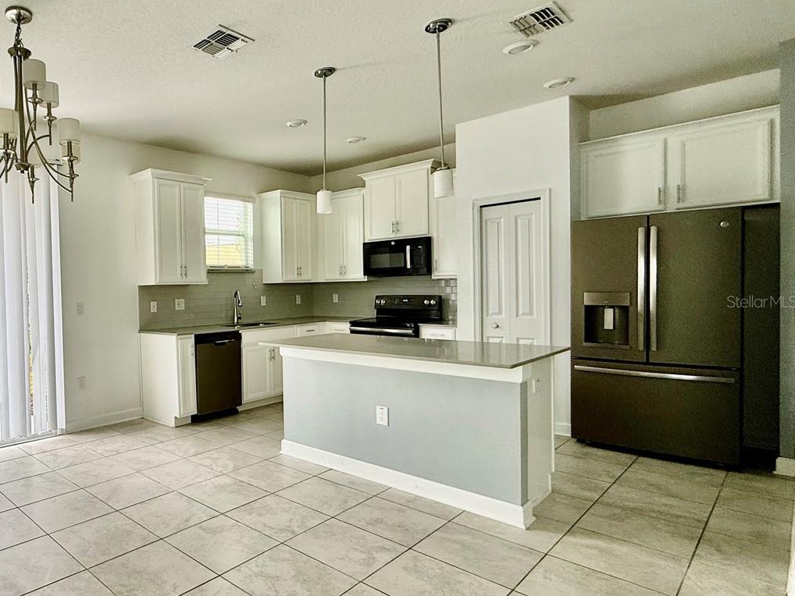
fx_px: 505
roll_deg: +1.0
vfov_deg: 61.1
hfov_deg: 70.0
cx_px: 176
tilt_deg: +0.1
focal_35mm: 22
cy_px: 301
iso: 100
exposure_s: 1/99
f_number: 2.2
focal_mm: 2.22
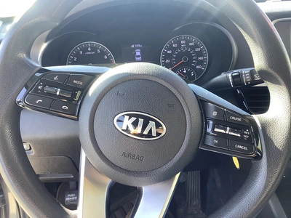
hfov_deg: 58.4
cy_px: 109
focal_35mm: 31
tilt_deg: -27.2
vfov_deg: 45.4
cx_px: 146
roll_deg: +5.3
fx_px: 261
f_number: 2.4
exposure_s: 1/100
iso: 100
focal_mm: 3.3
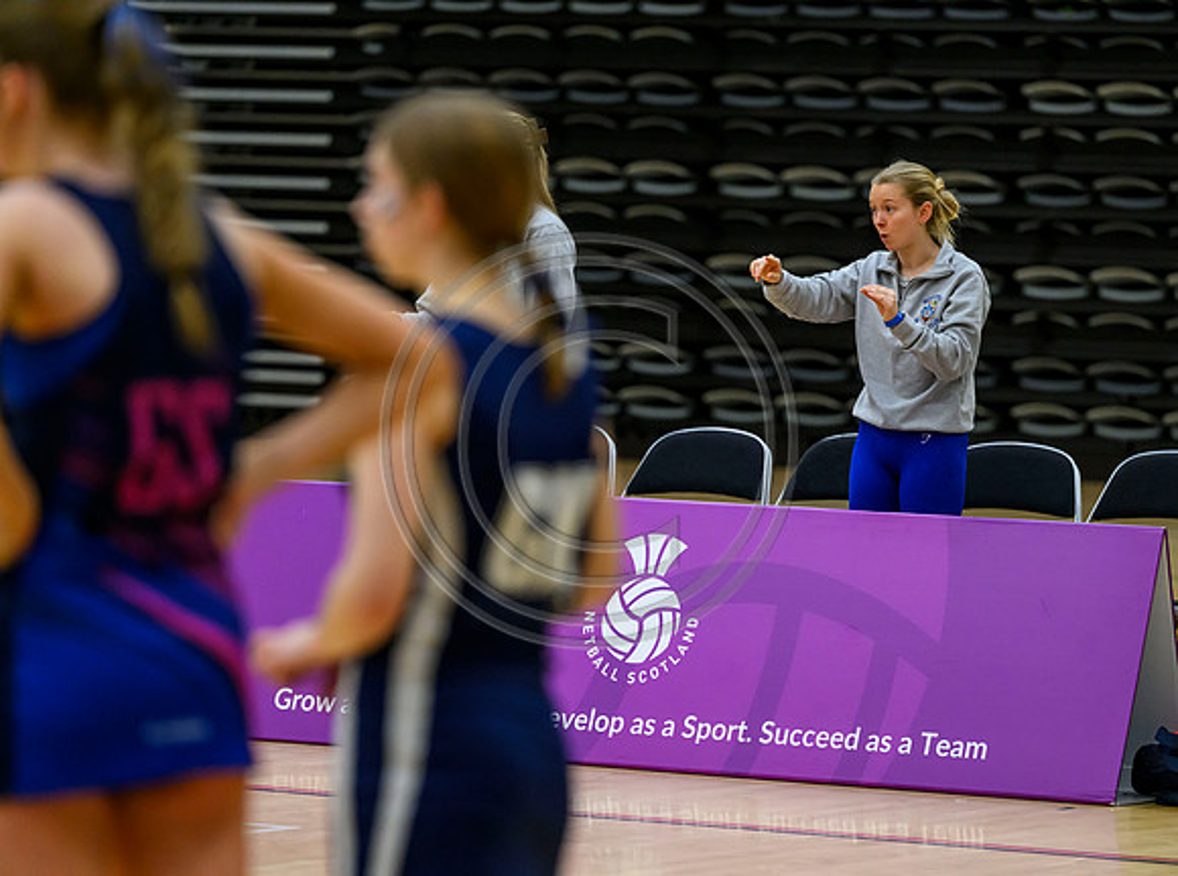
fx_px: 7291
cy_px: 438
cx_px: 656
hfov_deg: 9.2
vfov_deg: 6.9
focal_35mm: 215
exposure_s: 1/800
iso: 6400
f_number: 3.5
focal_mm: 200
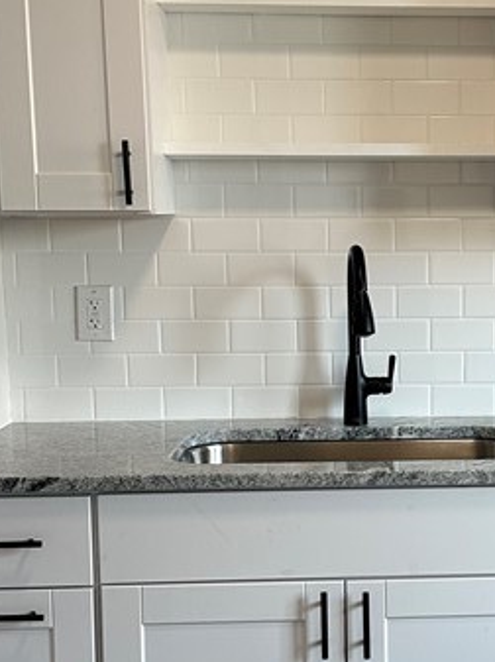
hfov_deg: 19.6
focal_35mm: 73
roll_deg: -0.4
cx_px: 489
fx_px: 1394
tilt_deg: -7.1
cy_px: 375
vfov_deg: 26.7
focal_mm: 6.86
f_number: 1.78
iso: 100
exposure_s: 1/120
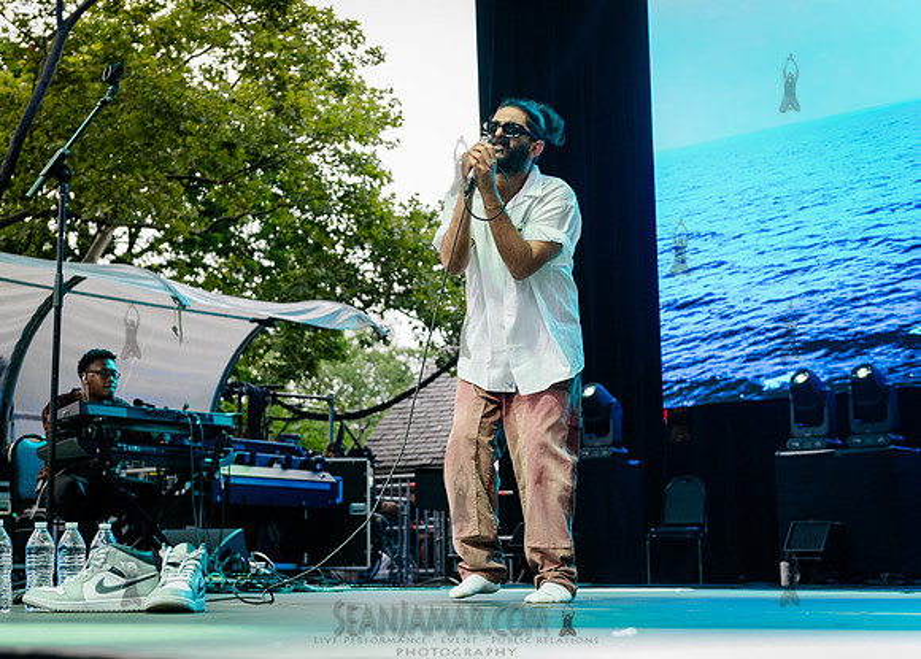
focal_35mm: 57
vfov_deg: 25.1
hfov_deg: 34.4
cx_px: 370
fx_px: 1482
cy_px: 297
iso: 2000
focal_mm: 48
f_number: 3.5
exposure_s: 1/400
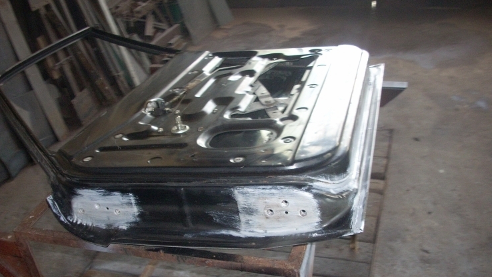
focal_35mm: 41
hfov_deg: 49.4
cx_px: 246
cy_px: 177
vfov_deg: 28.9
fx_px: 535
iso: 200
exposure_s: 1/30
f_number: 2.8
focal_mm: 6.2
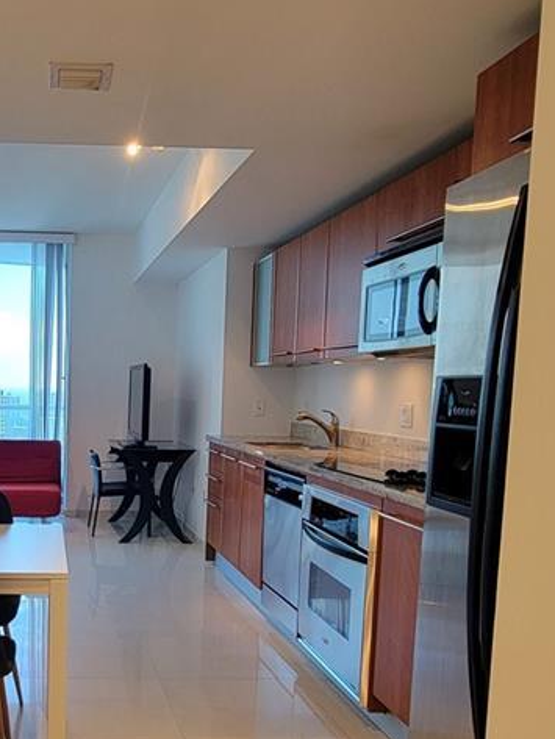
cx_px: 77
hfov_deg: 40.4
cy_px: 458
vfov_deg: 54.8
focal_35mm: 33
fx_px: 705
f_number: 2.2
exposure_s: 1/60
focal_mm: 2.2
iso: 100
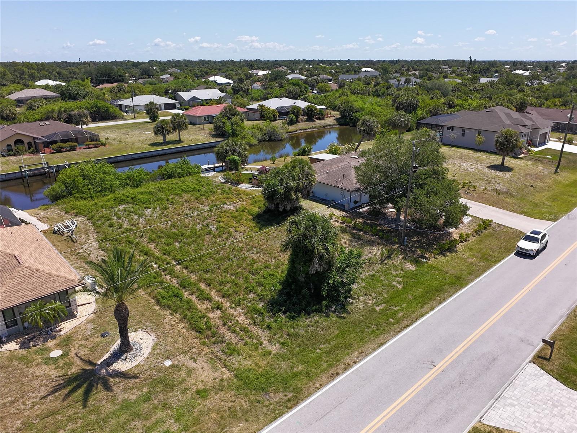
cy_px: 216
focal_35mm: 24
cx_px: 288
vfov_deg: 56.8
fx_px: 400
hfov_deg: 71.6
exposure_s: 1/1000
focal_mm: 4.55
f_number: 2.8
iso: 130
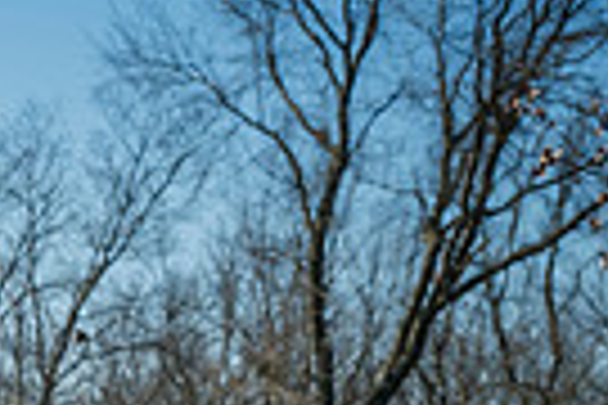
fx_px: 3124
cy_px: 862
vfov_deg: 7.1
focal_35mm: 185
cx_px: -676
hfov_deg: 10.1
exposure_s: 1/640
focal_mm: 43
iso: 400
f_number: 10
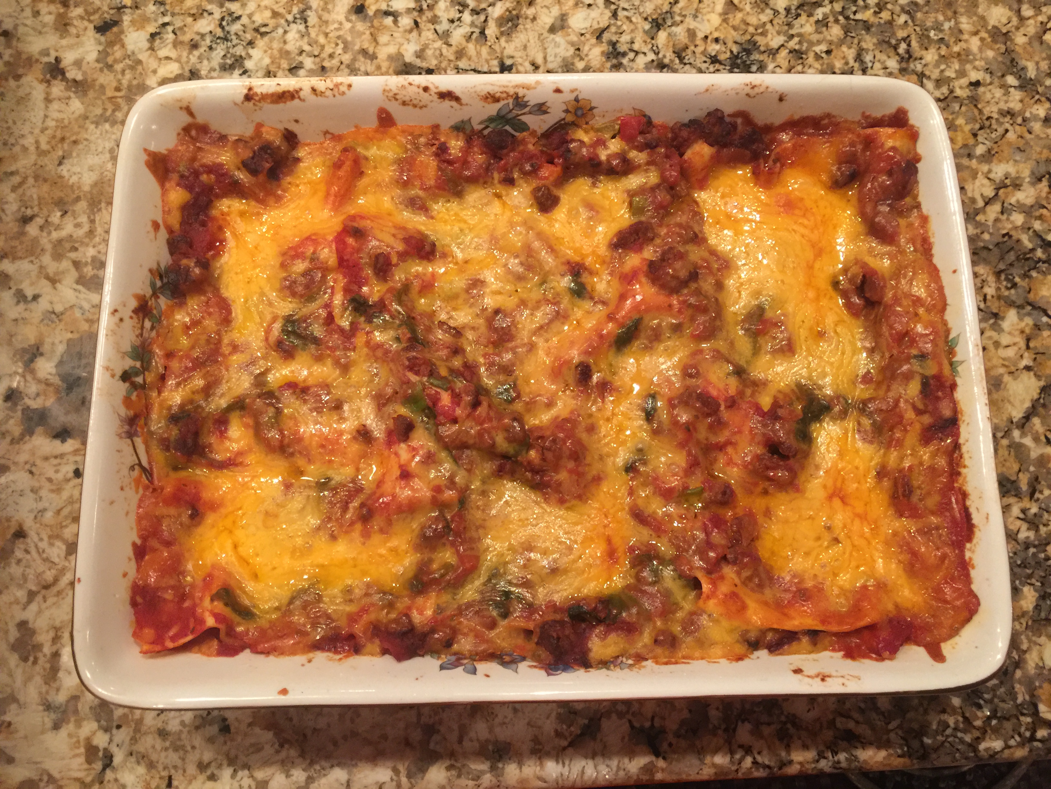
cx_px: 526
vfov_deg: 48.2
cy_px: 394
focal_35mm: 29
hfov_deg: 61.7
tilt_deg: -76.7
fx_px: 880
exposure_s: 1/15
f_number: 2.2
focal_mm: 4.15
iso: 100
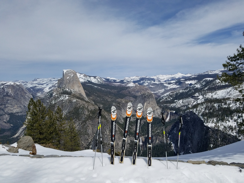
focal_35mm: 26
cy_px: 92
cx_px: 122
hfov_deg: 67.3
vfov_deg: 53.1
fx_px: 183
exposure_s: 1/8576
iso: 50
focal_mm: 4.2
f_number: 1.7
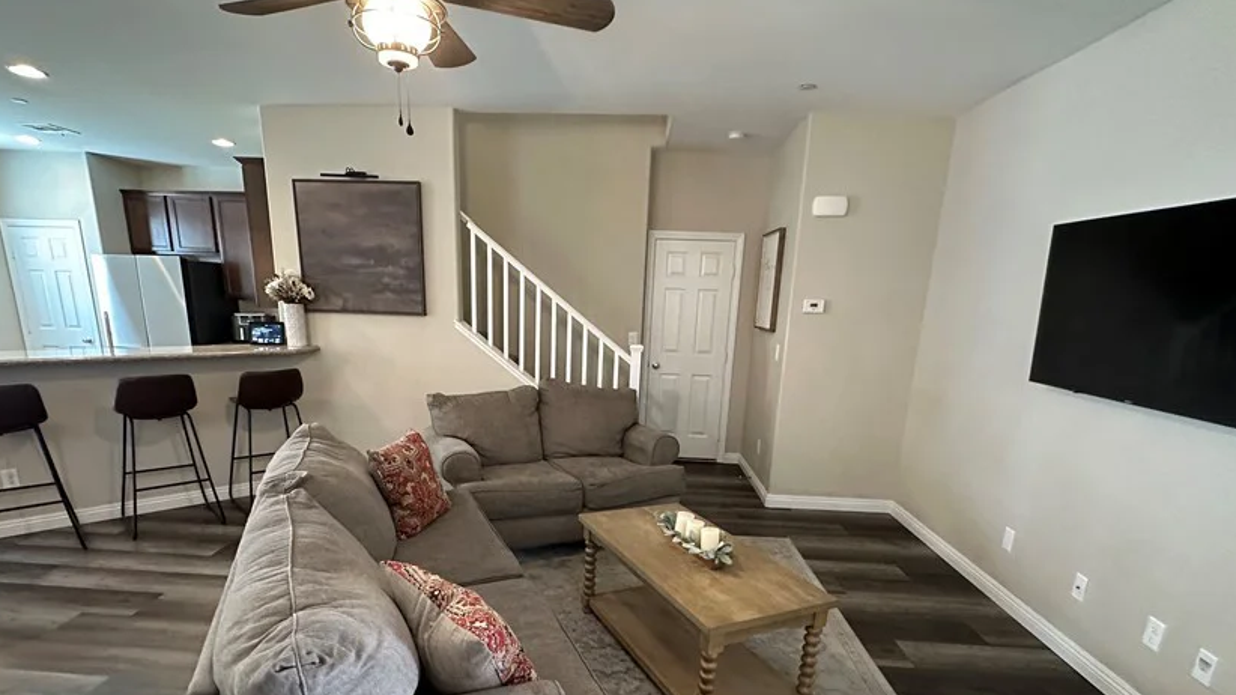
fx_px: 623
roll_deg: -1.8
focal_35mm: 19
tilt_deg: -15.1
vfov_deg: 57.0
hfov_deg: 89.5
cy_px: 463
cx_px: 585
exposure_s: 1/60
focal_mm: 2.22
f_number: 2.2
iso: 640
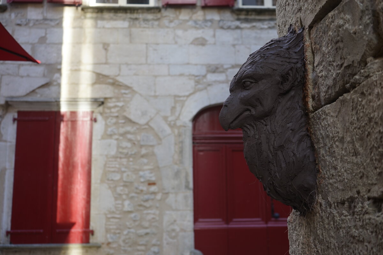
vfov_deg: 31.2
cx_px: 192
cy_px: 128
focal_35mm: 43
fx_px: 457
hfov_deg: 45.4
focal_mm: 43
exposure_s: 1/60
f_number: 4.5
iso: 125
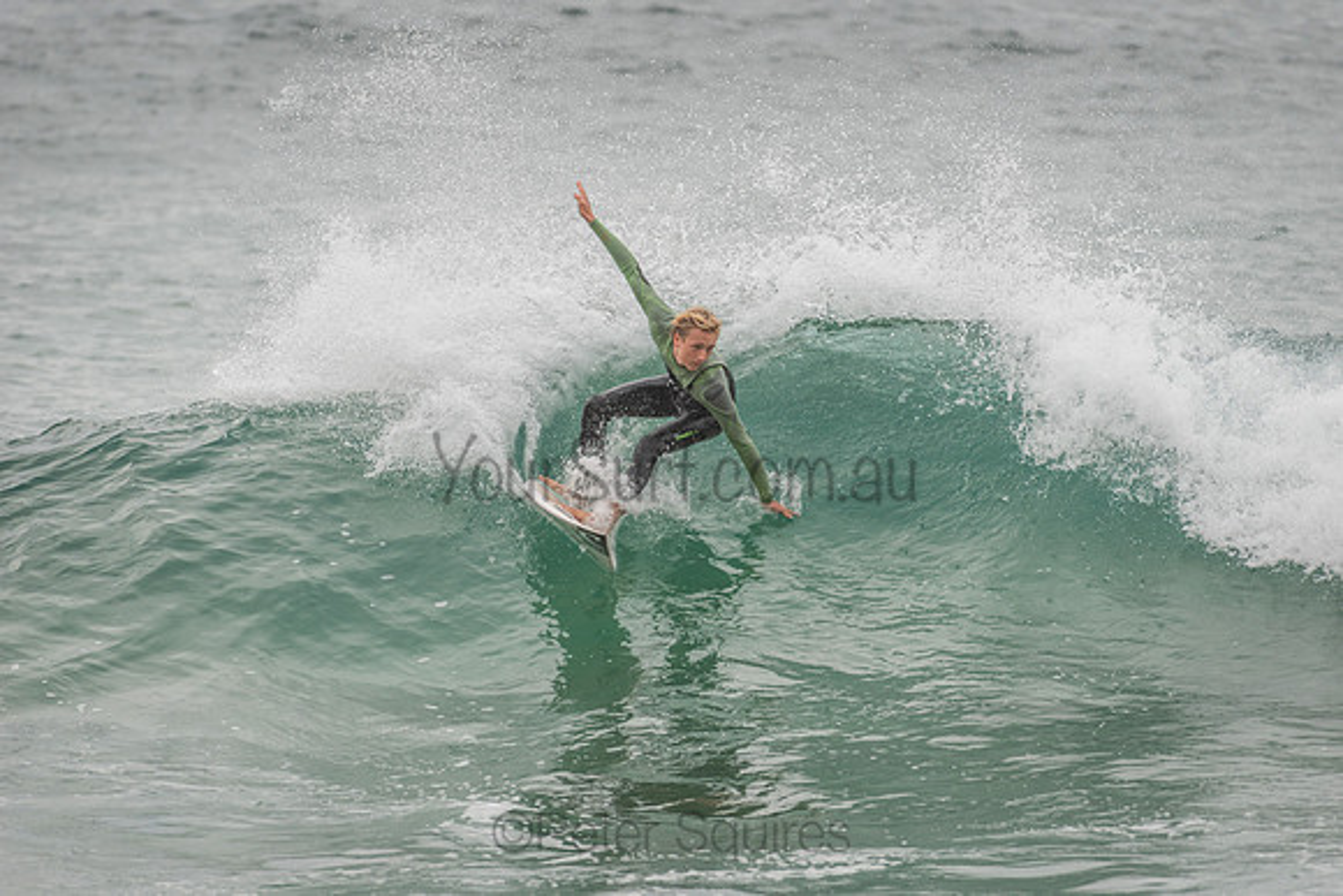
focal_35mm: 500
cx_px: 672
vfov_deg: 2.8
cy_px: 448
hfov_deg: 4.1
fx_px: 18656
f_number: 5.6
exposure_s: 1/2000
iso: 320
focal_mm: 500
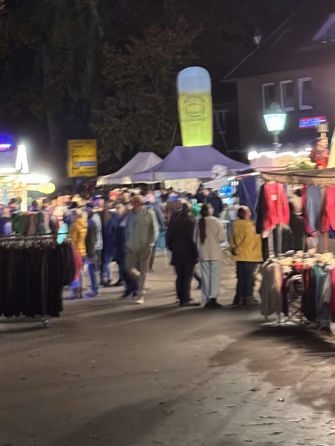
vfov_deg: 15.0
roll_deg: +1.9
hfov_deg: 11.7
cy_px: -88
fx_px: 1639
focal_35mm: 127
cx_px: 202
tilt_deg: +10.4
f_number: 1.6
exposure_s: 1/25
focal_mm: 5.96
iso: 400
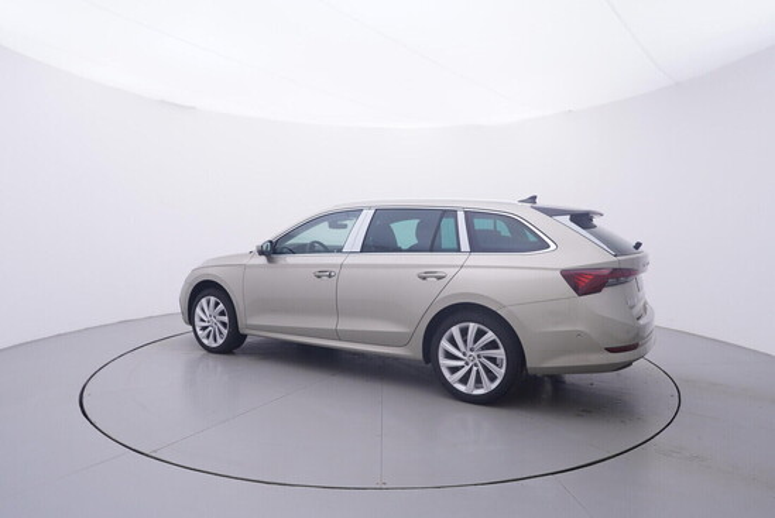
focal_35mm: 22
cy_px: 259
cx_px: 388
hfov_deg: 77.3
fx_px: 485
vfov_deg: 56.2
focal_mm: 15
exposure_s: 1/80
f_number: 5
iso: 200
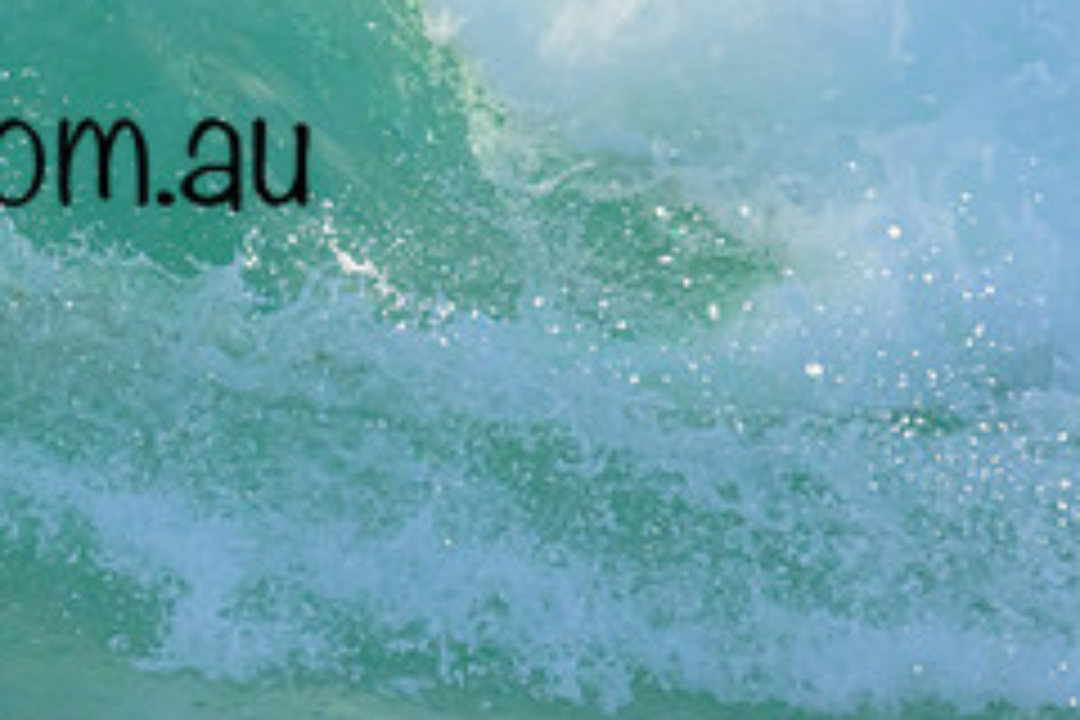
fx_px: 74784
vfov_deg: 0.6
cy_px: -125
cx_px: -394
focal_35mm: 2493
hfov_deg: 0.8
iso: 2000
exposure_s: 1/2000
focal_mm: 800
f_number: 11
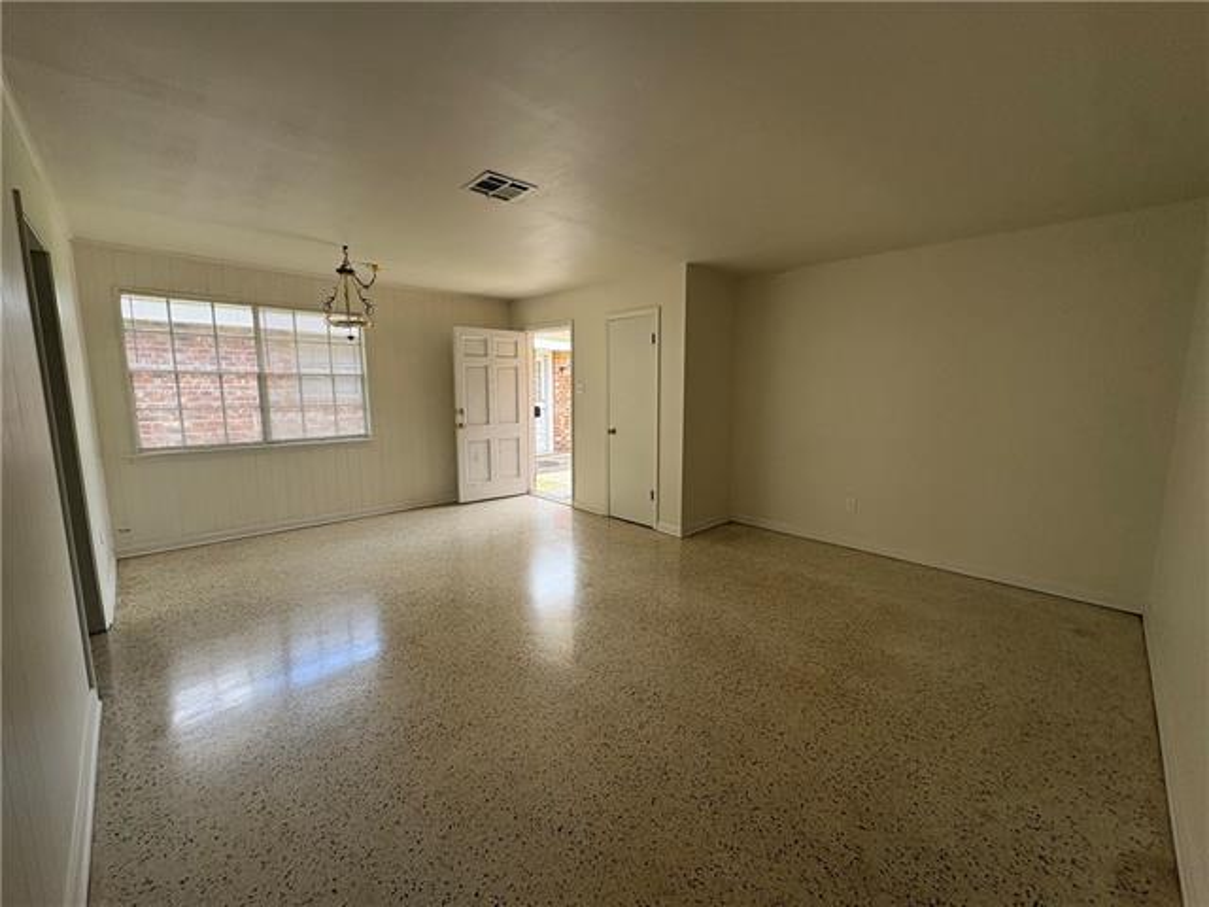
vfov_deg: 85.7
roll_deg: -0.7
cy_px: 454
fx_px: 489
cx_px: 604
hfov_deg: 102.1
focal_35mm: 14
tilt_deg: -7.1
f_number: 2.2
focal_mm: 2.22
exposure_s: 1/132
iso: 80
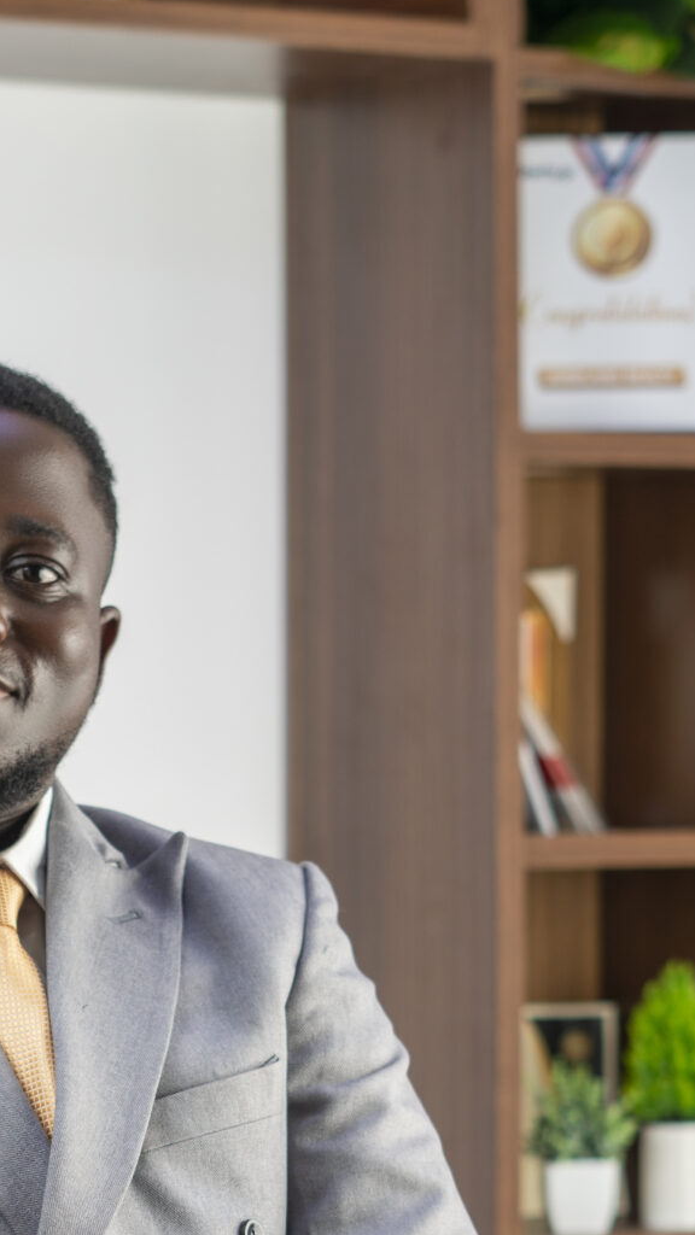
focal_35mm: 131
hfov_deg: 9.2
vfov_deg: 15.9
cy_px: 1381
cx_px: -90
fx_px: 4292
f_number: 3.2
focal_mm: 50
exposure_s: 1/100
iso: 125
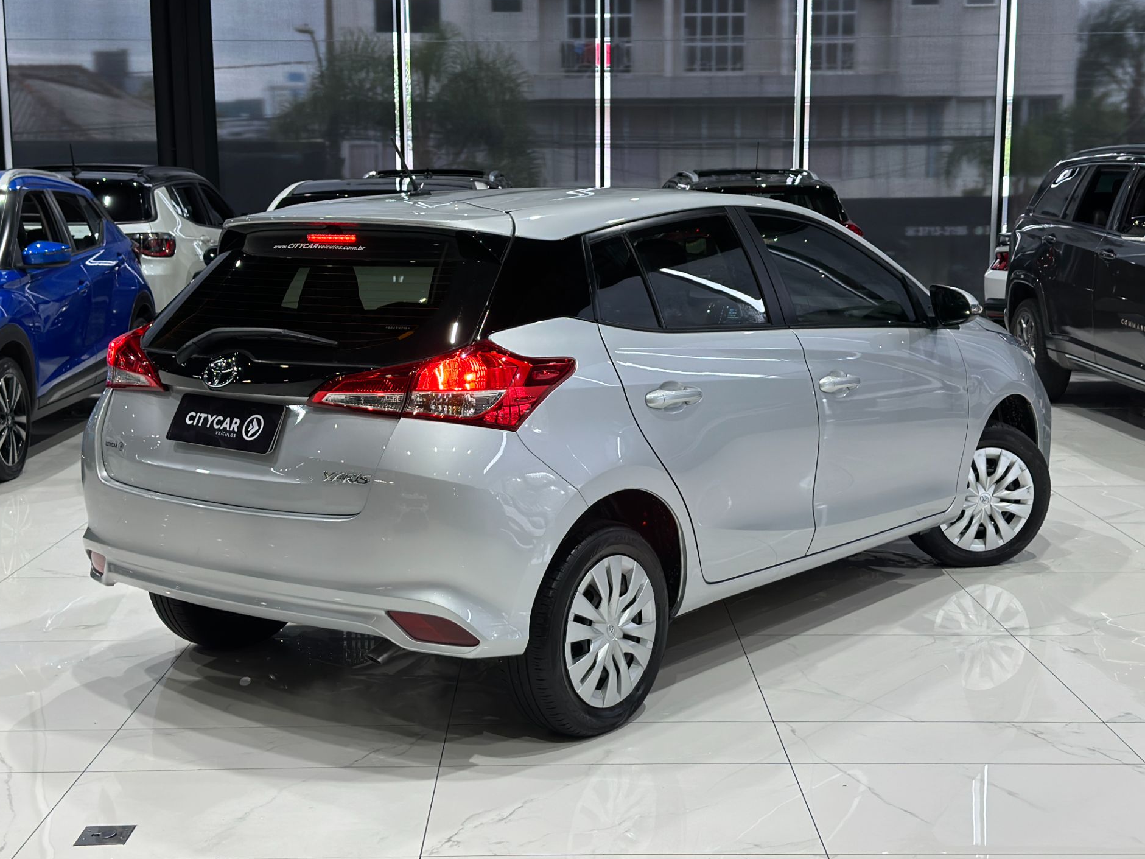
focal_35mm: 49
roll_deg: +0.1
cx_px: 565
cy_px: 432
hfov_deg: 38.9
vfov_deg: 29.7
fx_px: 1621
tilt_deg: -8.9
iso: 160
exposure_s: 1/120
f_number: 1.78
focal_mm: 6.86
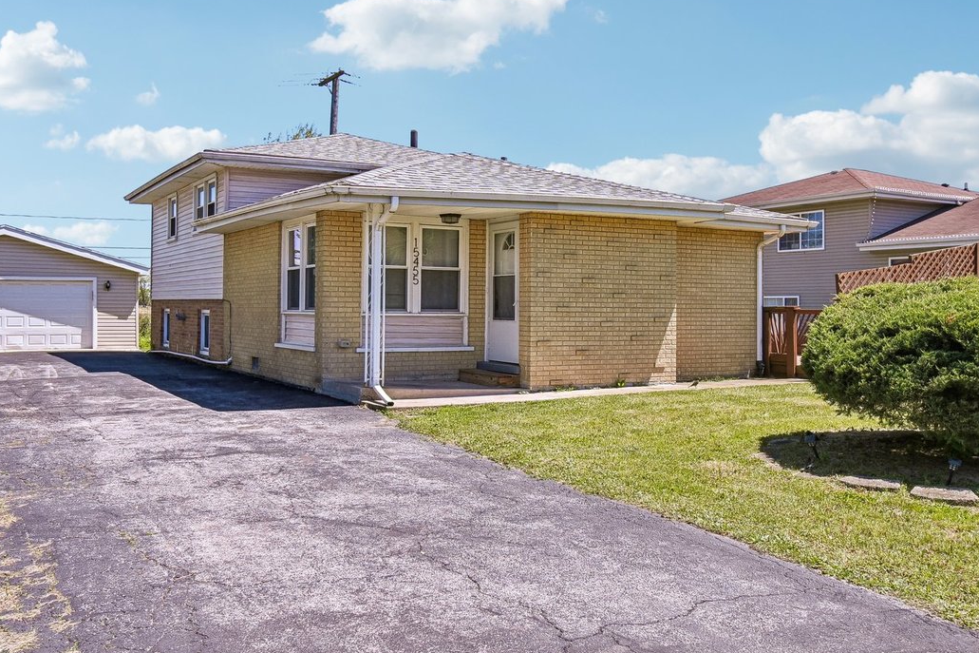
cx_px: 490
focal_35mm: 33
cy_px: 288
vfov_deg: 39.9
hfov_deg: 57.2
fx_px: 897
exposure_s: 1/320
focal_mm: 14
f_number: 8
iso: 100
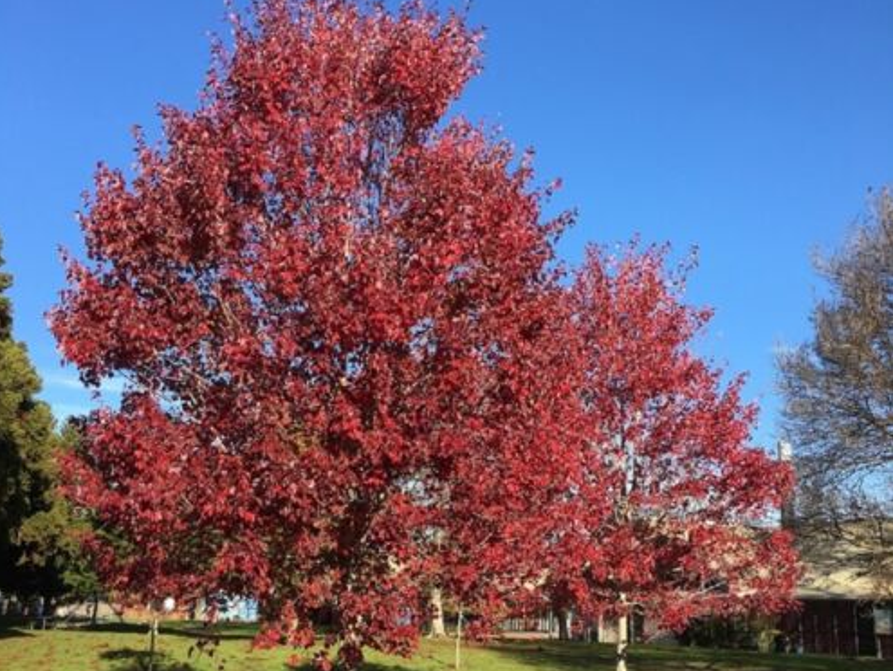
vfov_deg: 36.8
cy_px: 393
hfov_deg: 47.8
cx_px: 444
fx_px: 1007
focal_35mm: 39
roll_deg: -0.8
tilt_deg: +12.5
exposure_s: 1/693
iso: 25
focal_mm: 4.15
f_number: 2.2
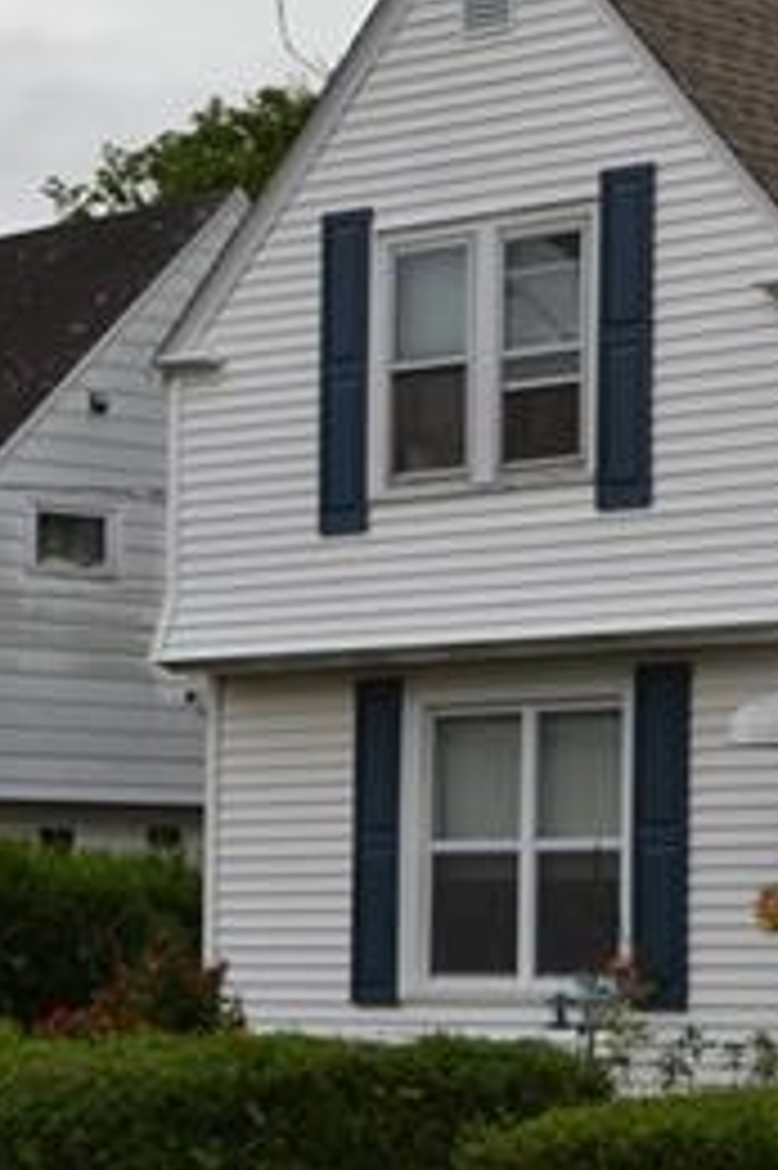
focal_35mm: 124
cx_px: 1097
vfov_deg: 16.5
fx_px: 4025
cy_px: 567
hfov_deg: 10.7
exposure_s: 1/200
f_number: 7.1
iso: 100
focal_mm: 28
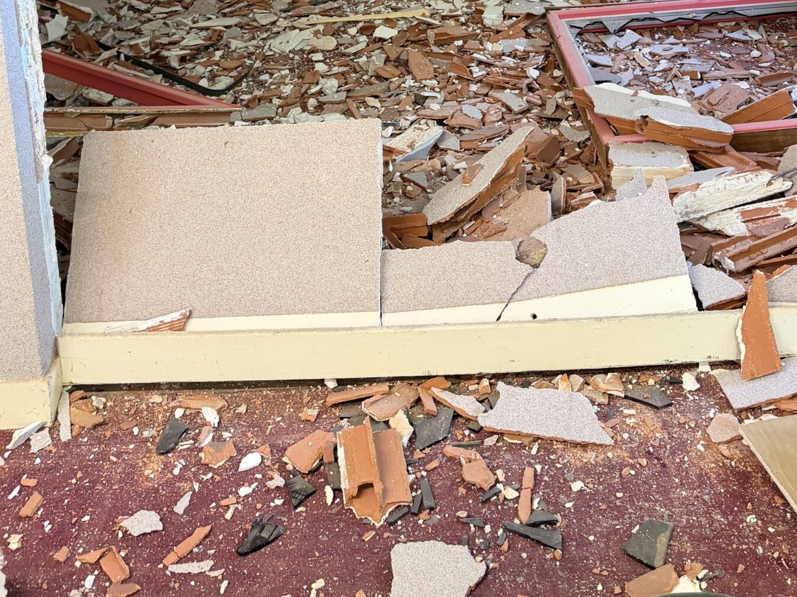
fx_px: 1059
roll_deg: +1.5
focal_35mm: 46
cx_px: 475
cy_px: -160
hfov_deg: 41.1
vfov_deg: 27.0
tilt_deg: -12.9
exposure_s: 1/50
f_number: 1.78
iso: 250
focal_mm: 6.76
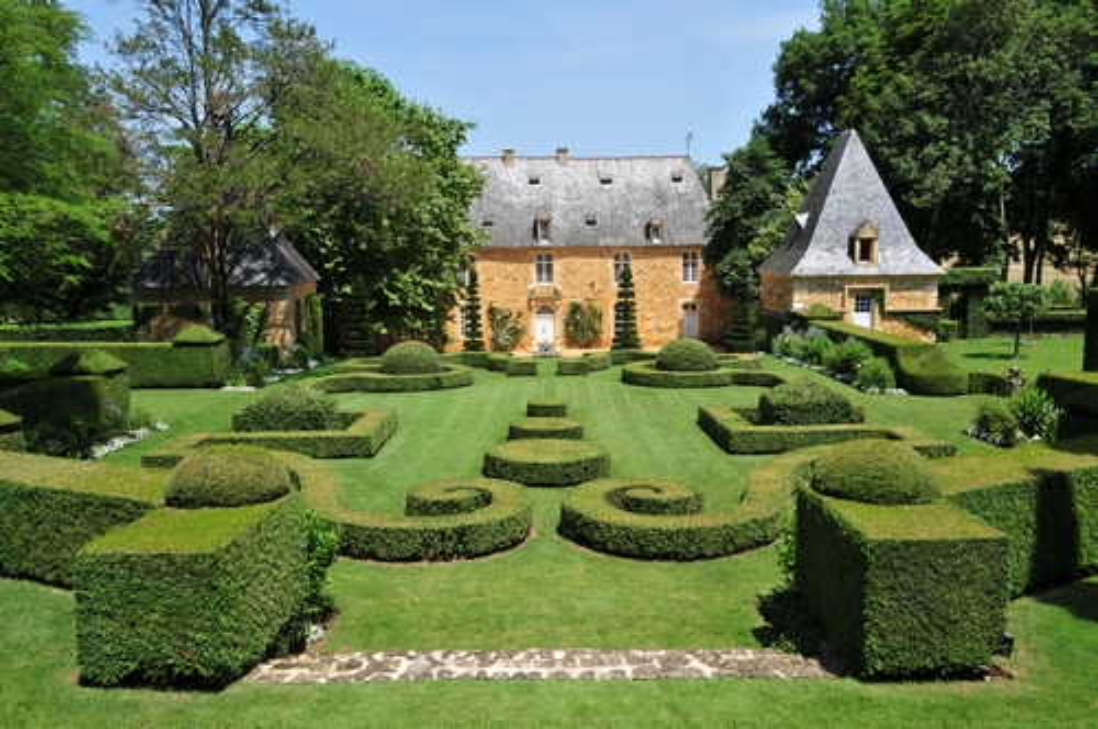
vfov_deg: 43.5
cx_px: 549
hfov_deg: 62.0
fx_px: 914
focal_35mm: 30
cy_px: 364
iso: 200
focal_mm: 20
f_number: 13
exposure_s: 1/160
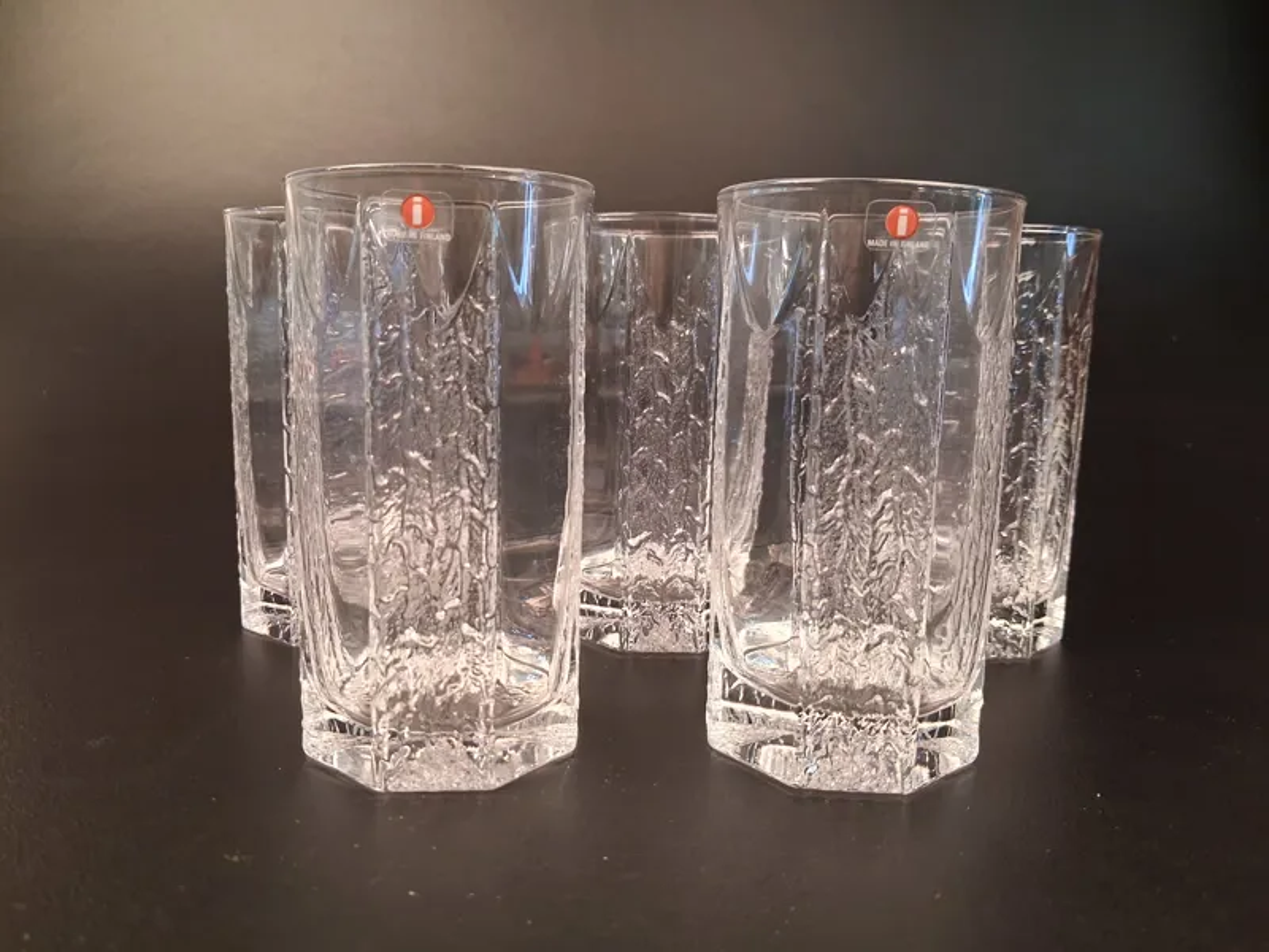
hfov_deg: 65.3
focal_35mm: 27
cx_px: 634
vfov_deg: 51.4
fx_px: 990
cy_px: 476
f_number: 1.8
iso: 500
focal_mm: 4
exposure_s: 1/50
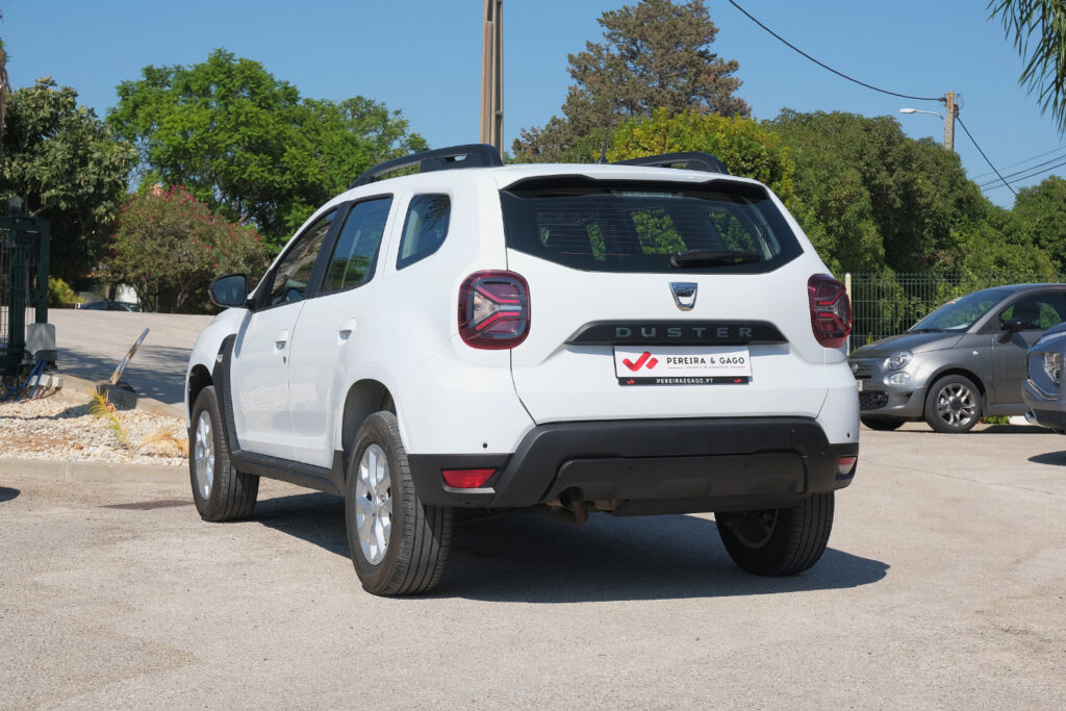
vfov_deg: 20.9
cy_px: 356
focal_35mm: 65
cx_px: 533
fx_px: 1925
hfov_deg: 31.0
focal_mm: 43.2
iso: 160
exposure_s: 1/320
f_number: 9
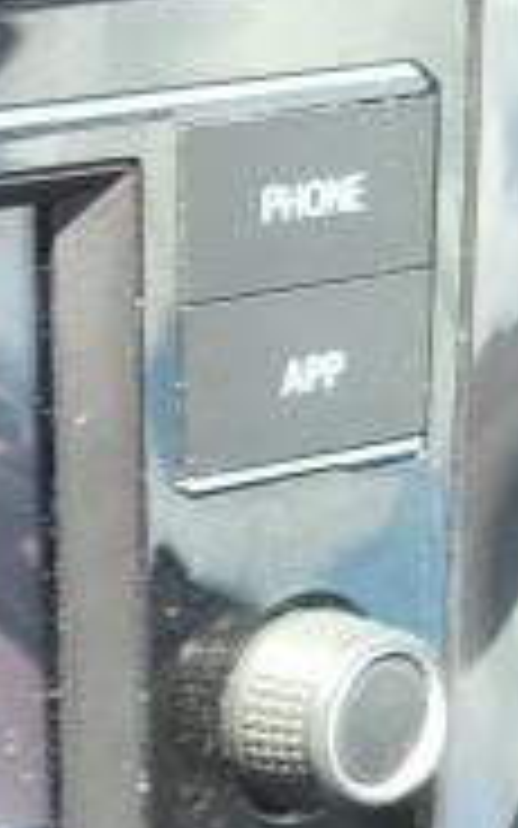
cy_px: 814
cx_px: -707
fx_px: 2168
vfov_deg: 21.0
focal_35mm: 96
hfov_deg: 11.4
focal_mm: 5.4
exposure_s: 1/136
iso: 40
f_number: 1.8
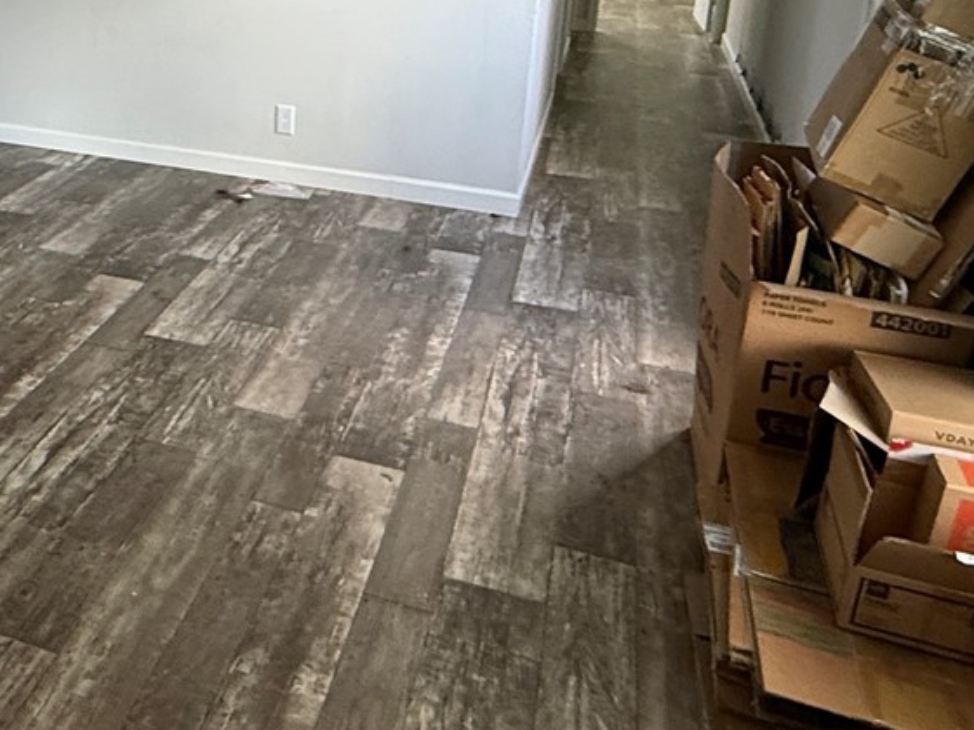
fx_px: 1125
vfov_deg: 34.4
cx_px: 134
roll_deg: -0.1
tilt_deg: -10.3
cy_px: 104
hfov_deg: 43.5
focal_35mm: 40
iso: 320
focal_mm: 2.22
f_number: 2.2
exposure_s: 1/67
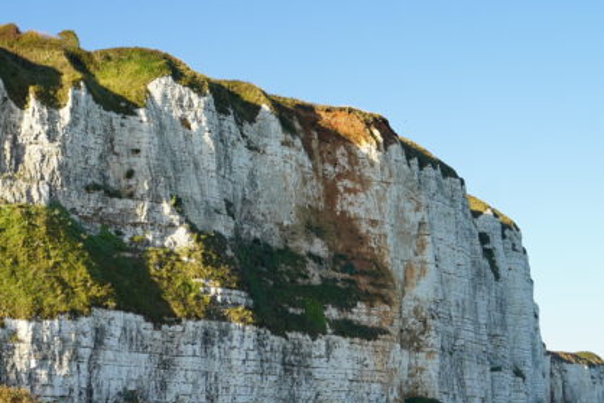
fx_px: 1275
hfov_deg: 26.1
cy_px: 382
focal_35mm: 76
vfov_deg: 17.6
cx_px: 116
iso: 100
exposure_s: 1/80
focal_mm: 31
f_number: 5.6
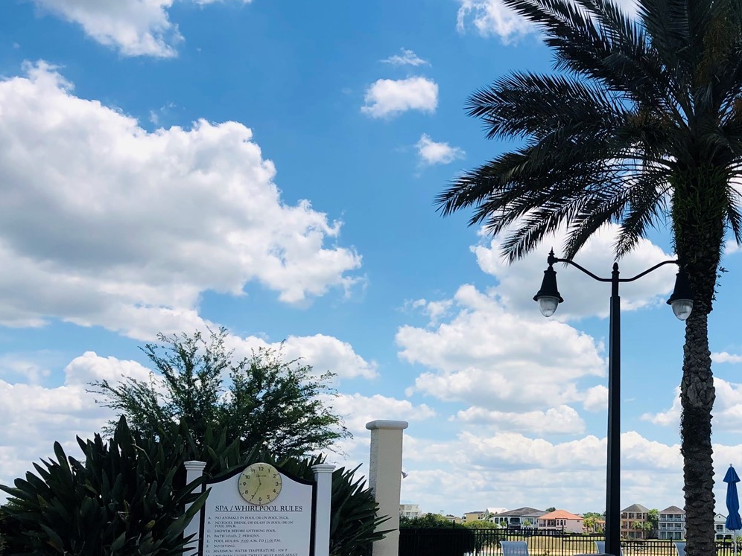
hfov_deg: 40.7
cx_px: 571
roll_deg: -2.2
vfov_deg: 31.9
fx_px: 965
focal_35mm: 45
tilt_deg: +7.0
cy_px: 382
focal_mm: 3.99
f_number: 1.8
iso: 20
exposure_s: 1/3205
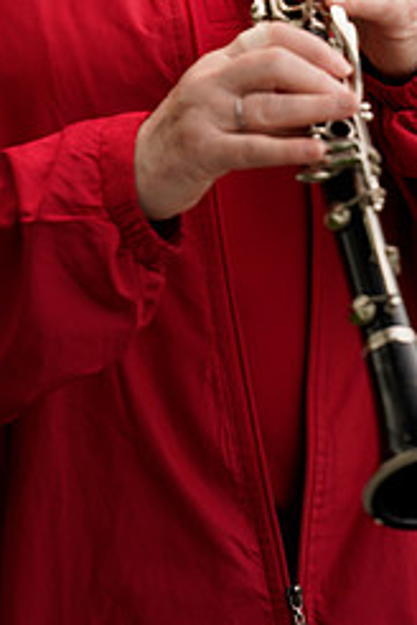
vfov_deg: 4.4
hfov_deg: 2.9
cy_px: -56
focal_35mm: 471
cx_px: 164
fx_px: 8183
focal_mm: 200
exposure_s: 1/400
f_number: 2.8
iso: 200
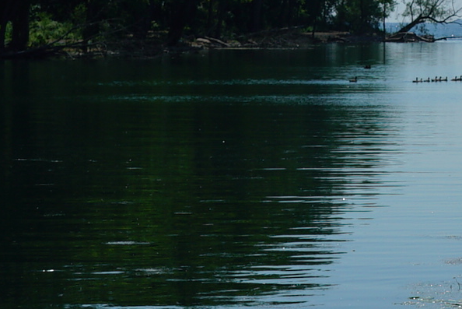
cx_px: 929
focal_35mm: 233
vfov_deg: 5.9
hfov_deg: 8.4
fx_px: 2992
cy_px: 58
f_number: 5.6
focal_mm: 50
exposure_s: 1/2000
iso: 100
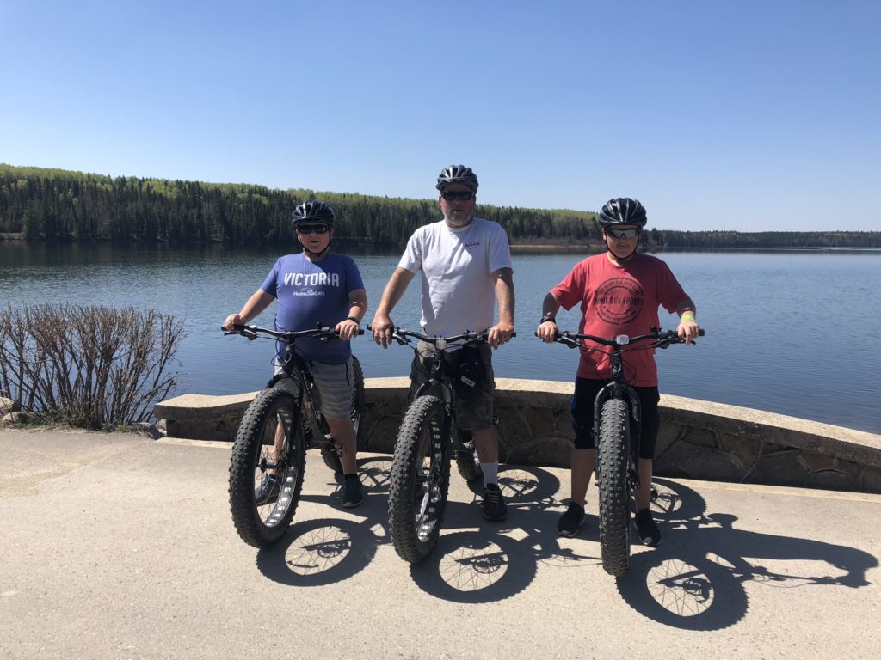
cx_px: 440
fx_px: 713
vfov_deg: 49.7
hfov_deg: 63.4
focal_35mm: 28
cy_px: 330
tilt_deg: -7.1
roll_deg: -1.7
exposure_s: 1/2183
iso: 20
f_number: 1.8
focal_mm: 3.99
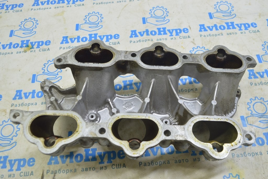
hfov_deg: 59.5
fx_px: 234
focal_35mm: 32
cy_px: 90
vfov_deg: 41.6
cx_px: 134
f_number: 5.6
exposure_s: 1/20
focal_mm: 21
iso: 400
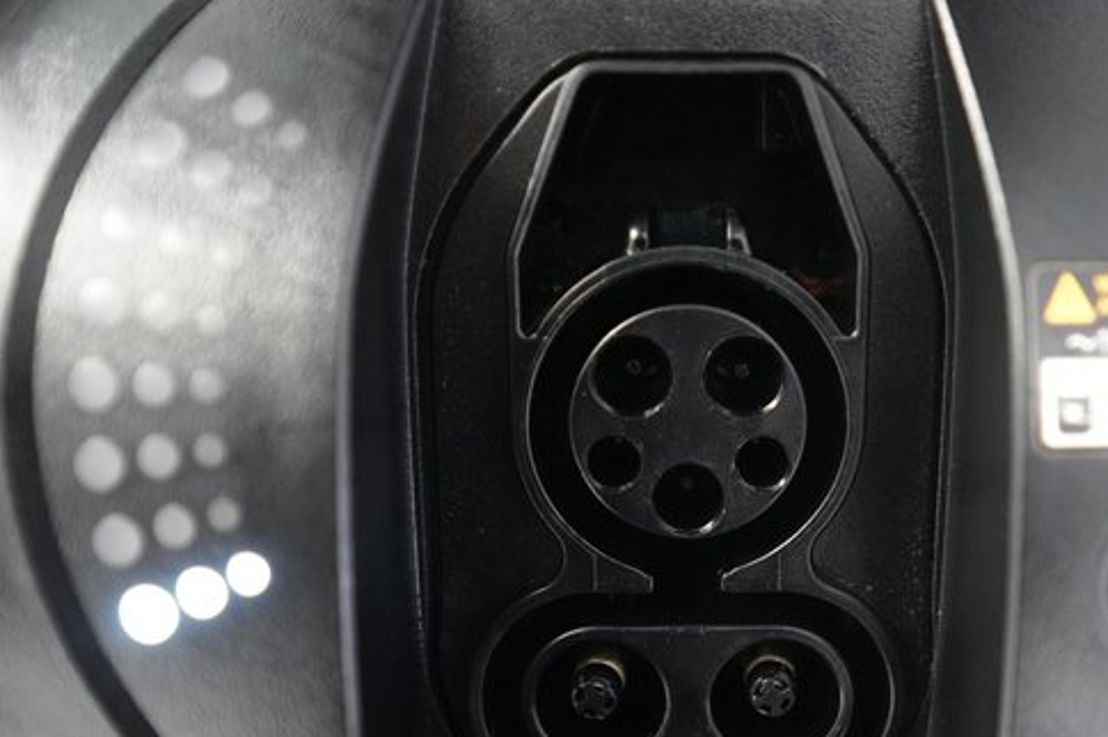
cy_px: 460
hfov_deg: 51.3
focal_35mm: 37
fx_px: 1138
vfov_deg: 35.7
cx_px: 698
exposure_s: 1/60
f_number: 2.8
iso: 6400
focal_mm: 28
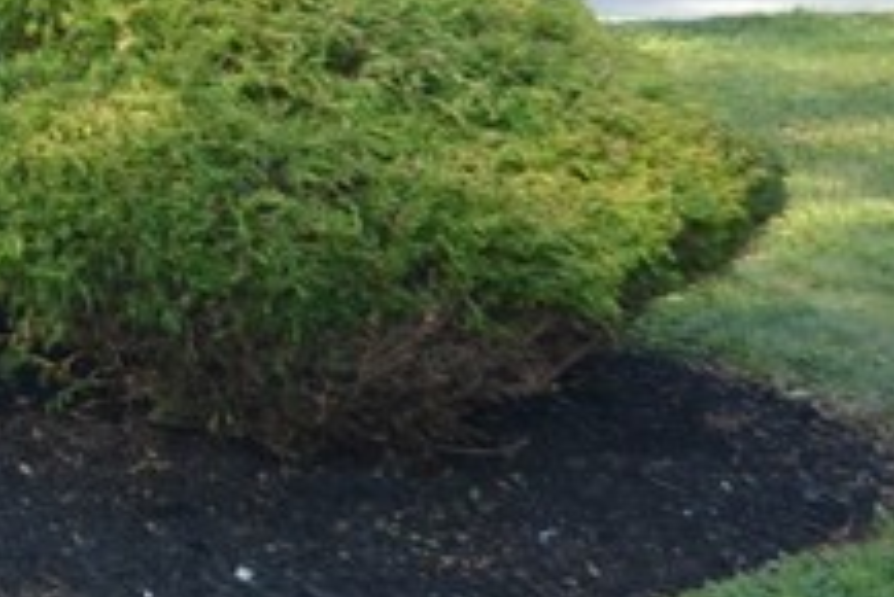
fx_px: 3727
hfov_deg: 12.9
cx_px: -501
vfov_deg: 8.8
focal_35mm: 150
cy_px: -410
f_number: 6.3
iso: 200
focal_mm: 20
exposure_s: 1/160
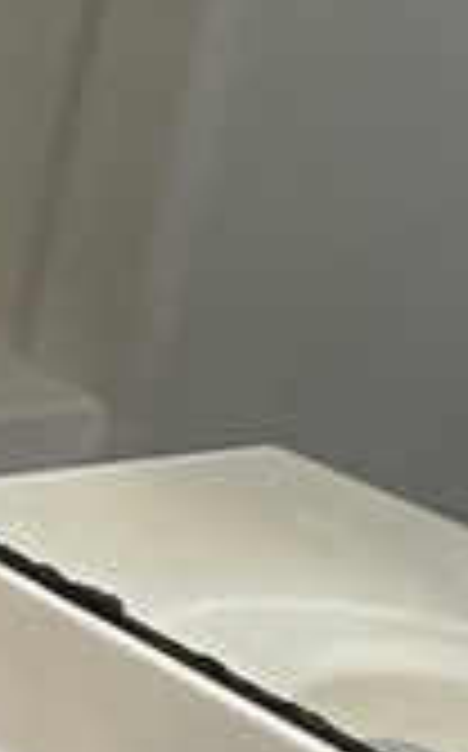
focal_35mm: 96
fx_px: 1964
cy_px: 144
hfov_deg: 8.3
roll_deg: -1.1
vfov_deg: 21.4
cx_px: -1336
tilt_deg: -15.4
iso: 160
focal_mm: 2.22
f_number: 2.2
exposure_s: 1/60
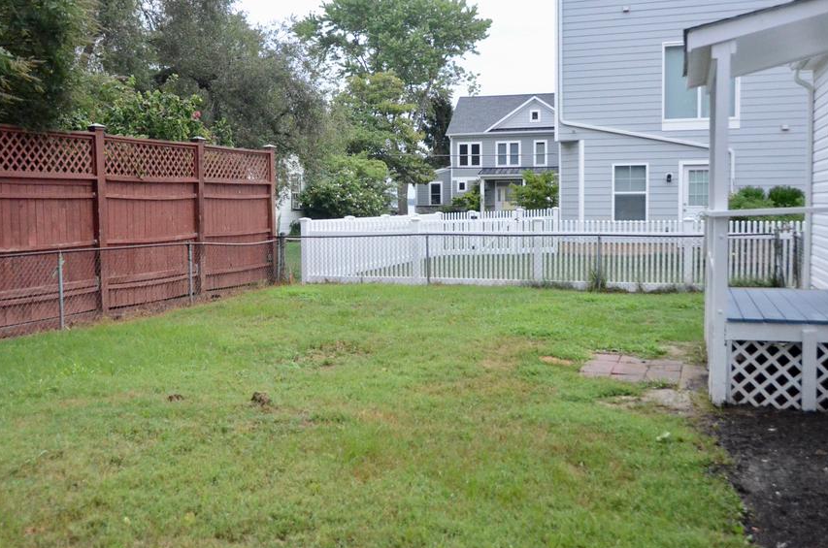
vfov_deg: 36.7
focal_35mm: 36
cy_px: 250
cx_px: 351
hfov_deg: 53.0
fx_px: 826
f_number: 3.5
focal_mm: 20
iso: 6400
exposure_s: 1/4000
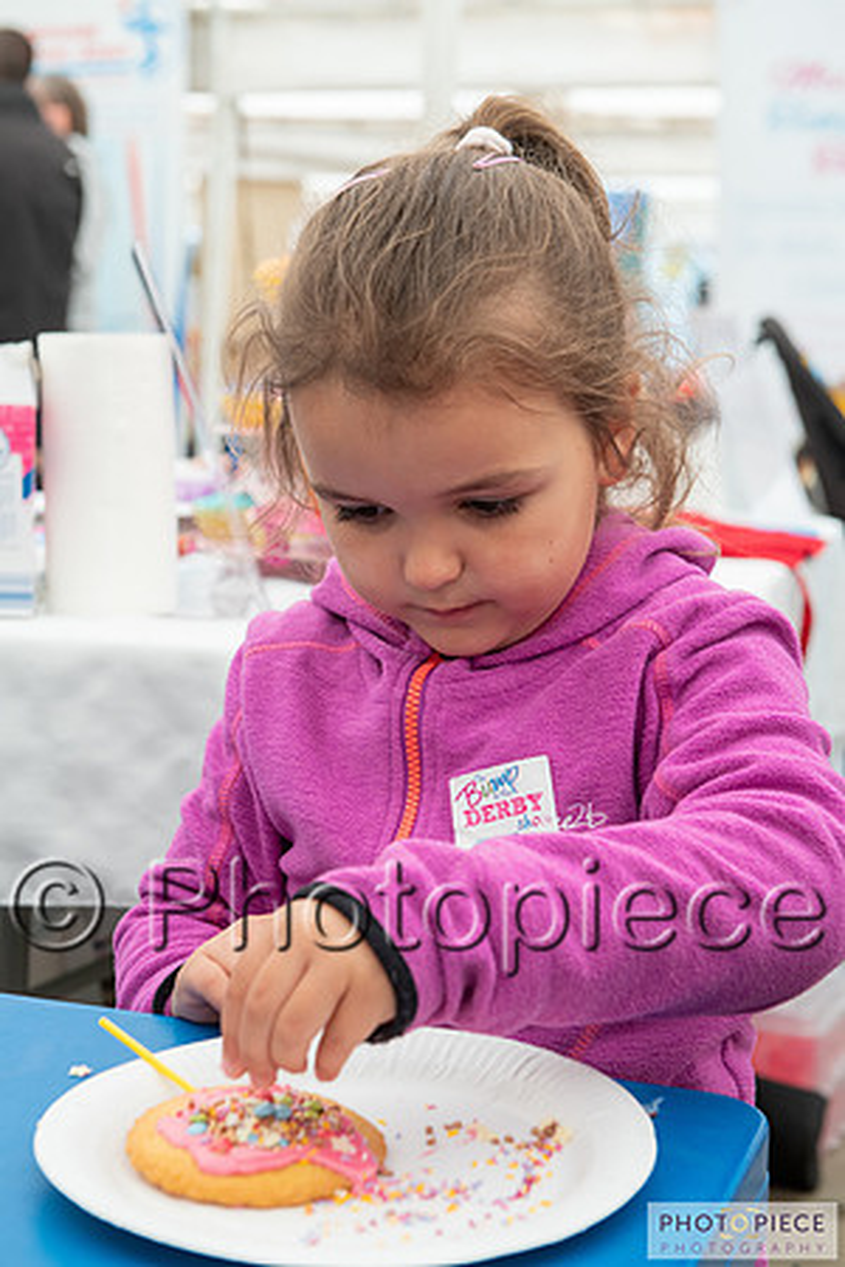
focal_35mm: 66
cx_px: 422
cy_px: 634
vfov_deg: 30.5
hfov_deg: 20.6
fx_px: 2324
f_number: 6.3
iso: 400
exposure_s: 1/160
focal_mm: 66
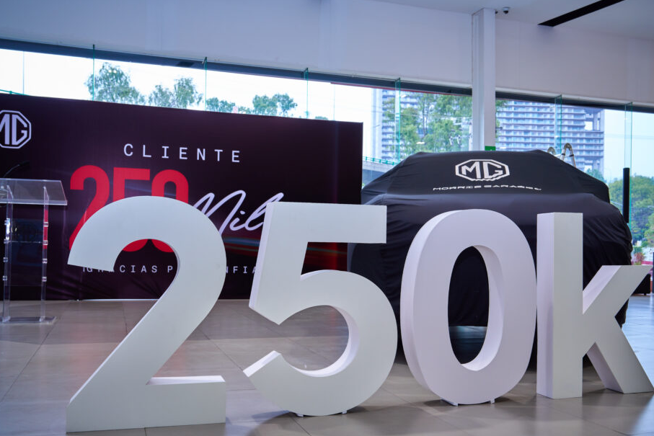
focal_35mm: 35
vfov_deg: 37.8
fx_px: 636
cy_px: 245
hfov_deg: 54.4
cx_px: 330
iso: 320
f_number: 5.6
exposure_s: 1/80
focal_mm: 31
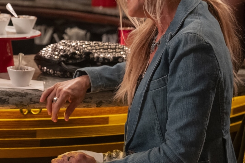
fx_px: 912
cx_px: -12
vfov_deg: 10.2
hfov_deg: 15.0
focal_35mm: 134
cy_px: 61
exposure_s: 1/125
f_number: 3.5
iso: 4000
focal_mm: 50
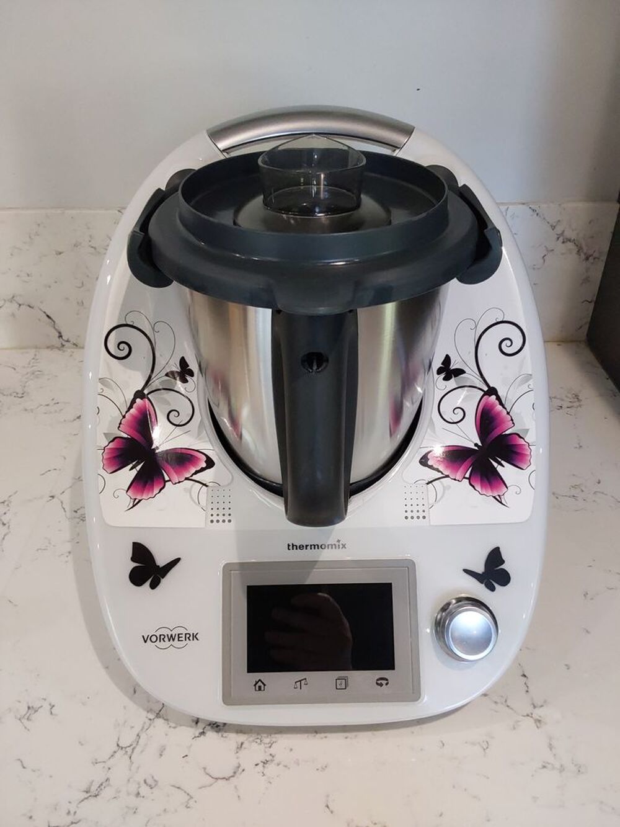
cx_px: 310
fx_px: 669
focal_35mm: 28
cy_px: 414
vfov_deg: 63.4
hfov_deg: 49.8
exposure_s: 1/60
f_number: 1.9
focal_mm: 2.91
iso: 200
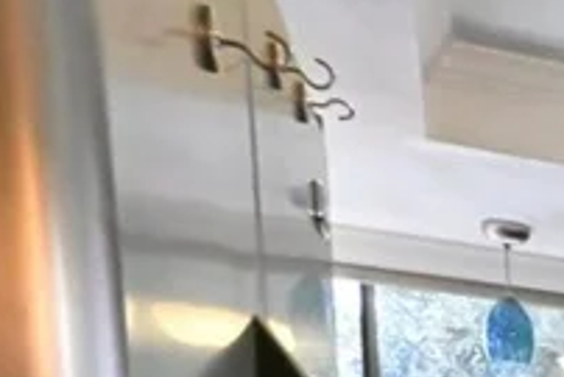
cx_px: 1167
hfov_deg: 17.4
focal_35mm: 79
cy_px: 741
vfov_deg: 14.6
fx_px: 1231
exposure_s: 1/60
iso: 40000
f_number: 22
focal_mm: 15.5
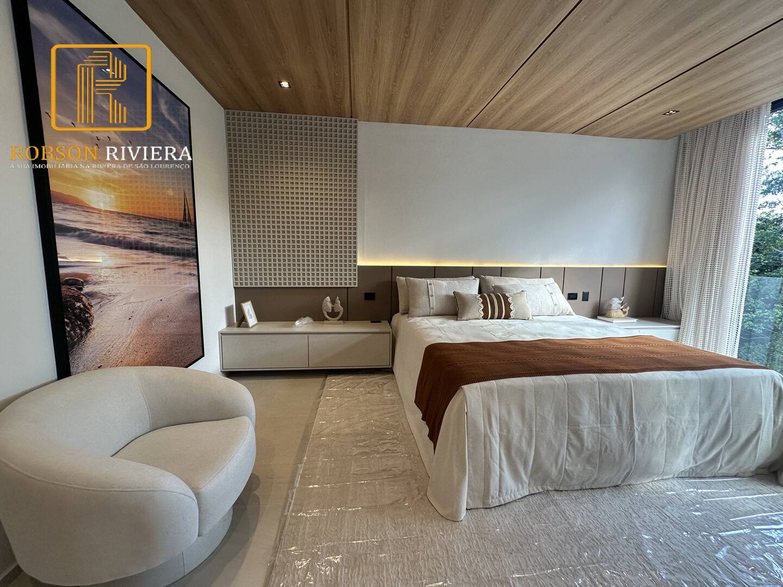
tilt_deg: -6.8
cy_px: 294
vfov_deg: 85.7
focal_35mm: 14
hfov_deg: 102.1
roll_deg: -1.0
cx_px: 392
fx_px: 317
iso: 160
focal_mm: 2.22
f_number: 2.2
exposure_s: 1/120
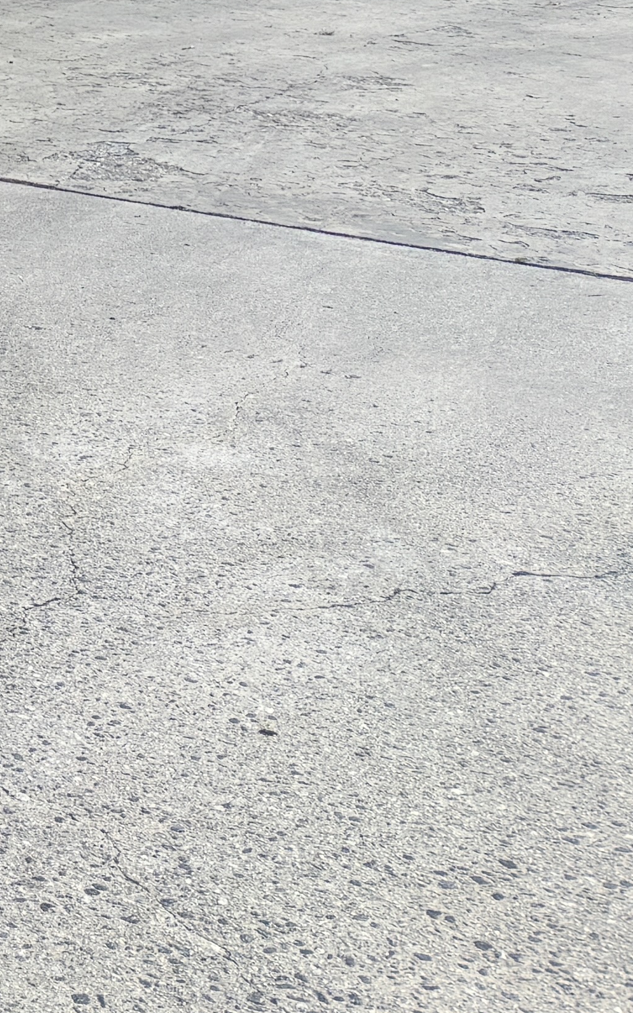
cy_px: -136
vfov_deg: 20.5
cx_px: -1116
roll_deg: +0.2
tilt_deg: -5.0
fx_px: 2650
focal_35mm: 96
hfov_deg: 10.6
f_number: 1.6
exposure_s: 1/1984
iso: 50
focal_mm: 5.96
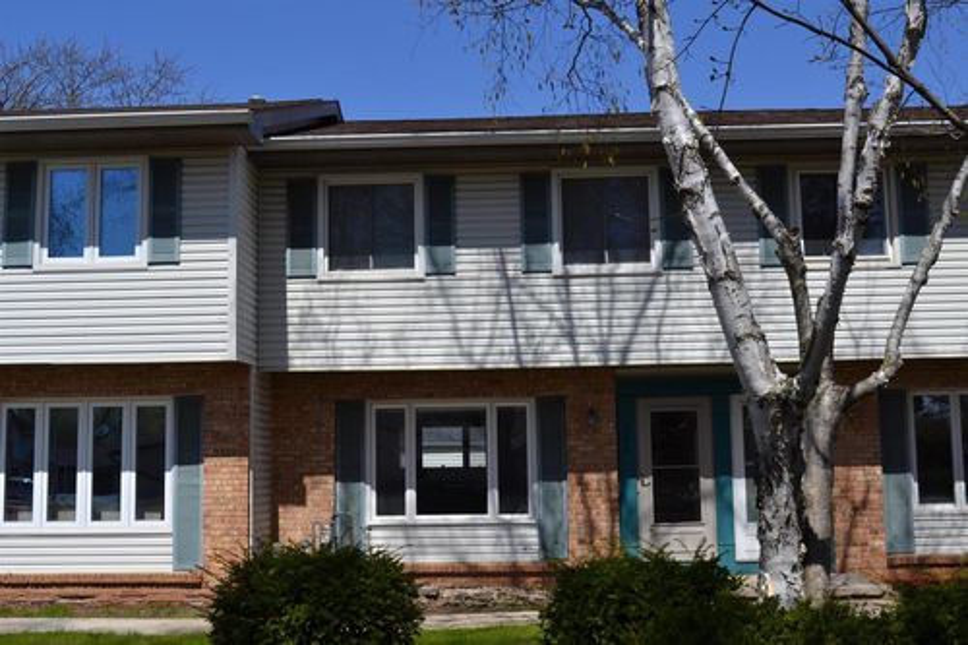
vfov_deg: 30.8
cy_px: 322
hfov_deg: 45.0
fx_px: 1169
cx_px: 484
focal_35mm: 44
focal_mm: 29
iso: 100
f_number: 8
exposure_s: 1/400
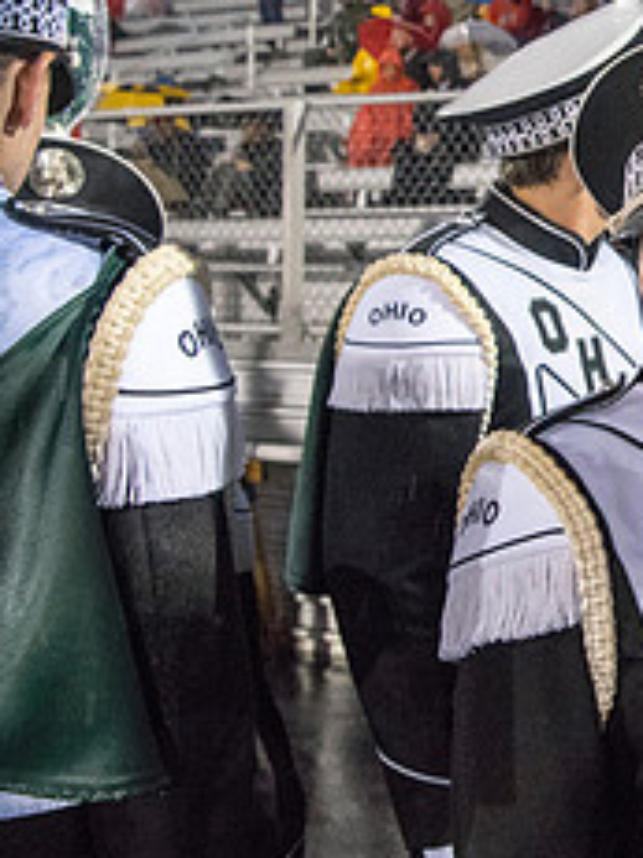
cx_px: 929
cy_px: 370
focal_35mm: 58
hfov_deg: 21.6
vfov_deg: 33.2
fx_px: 1438
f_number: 5.6
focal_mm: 24
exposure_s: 1/200
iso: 5000
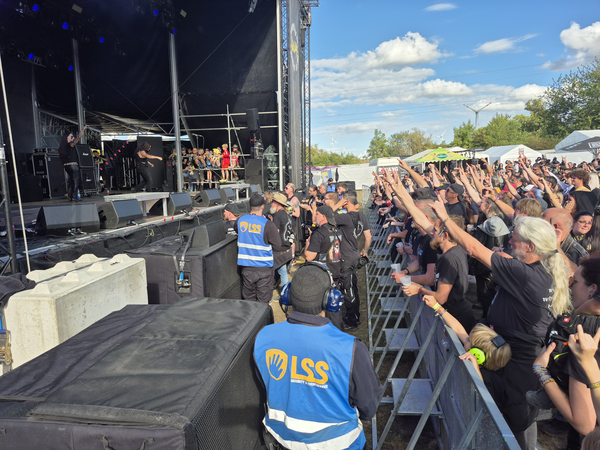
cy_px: 225
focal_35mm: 23
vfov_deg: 58.9
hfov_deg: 73.9
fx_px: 399
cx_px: 300
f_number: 1.8
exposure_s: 1/988
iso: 25
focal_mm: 5.4
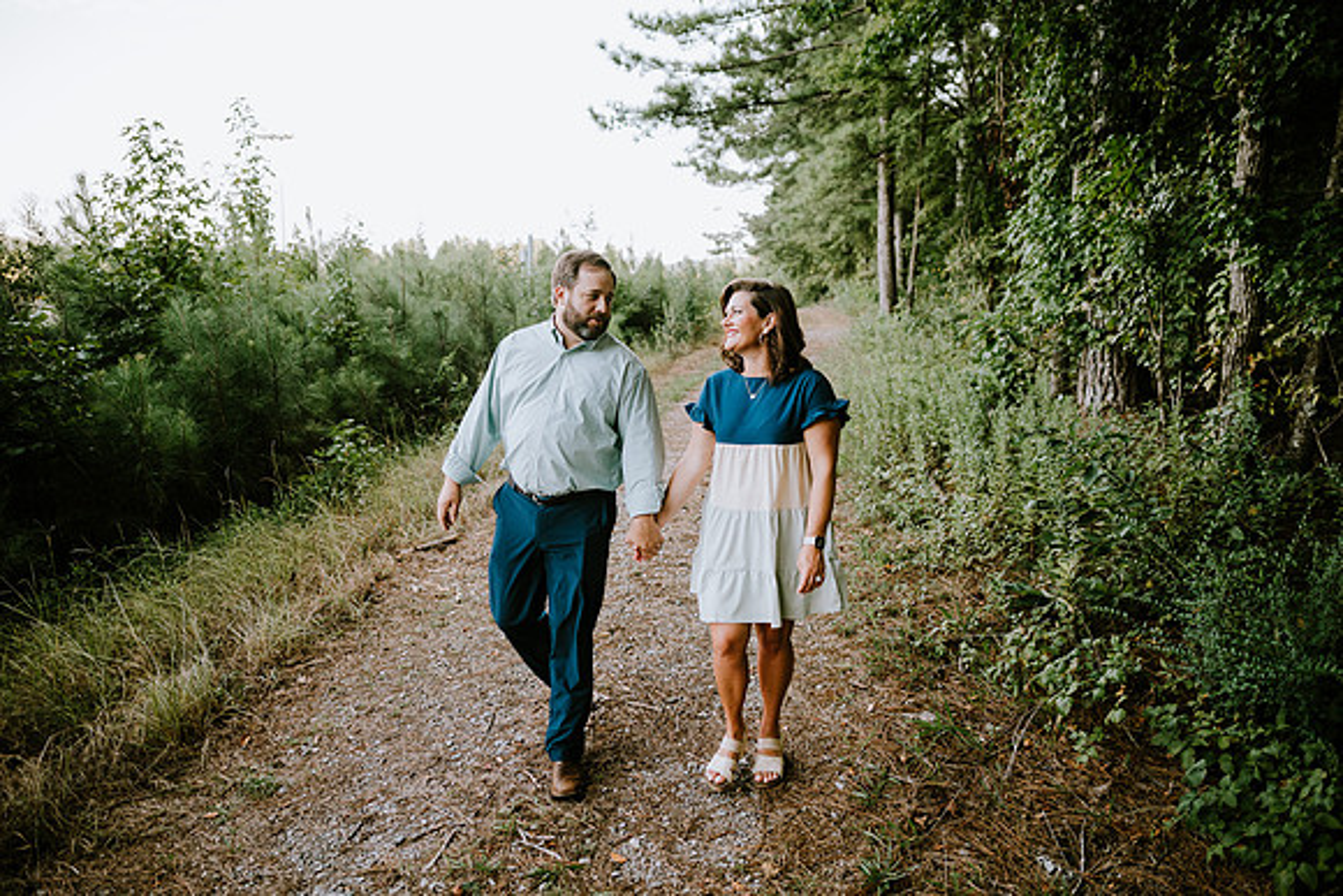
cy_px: 448
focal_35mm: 24
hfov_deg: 73.7
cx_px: 672
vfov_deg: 53.2
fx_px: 896
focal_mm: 24
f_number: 2.2
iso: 320
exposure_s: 1/320
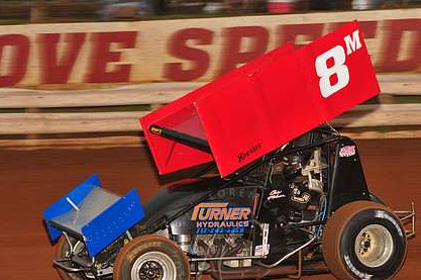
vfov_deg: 7.9
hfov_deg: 11.8
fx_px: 2032
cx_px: 232
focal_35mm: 174
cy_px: 157
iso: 800
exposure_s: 1/320
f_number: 6.3
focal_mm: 125
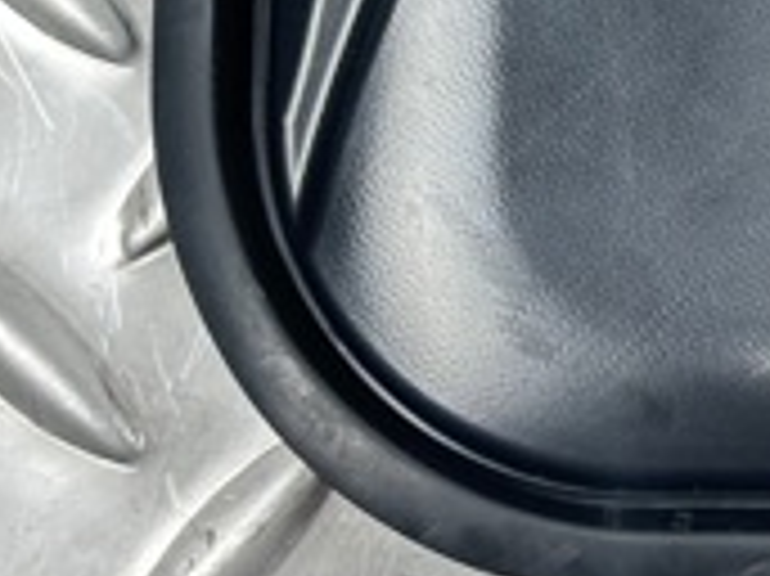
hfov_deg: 10.6
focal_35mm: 180
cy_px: -106
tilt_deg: -81.5
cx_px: 1126
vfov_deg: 8.2
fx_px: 4001
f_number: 1.78
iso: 80
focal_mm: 6.86
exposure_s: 1/50
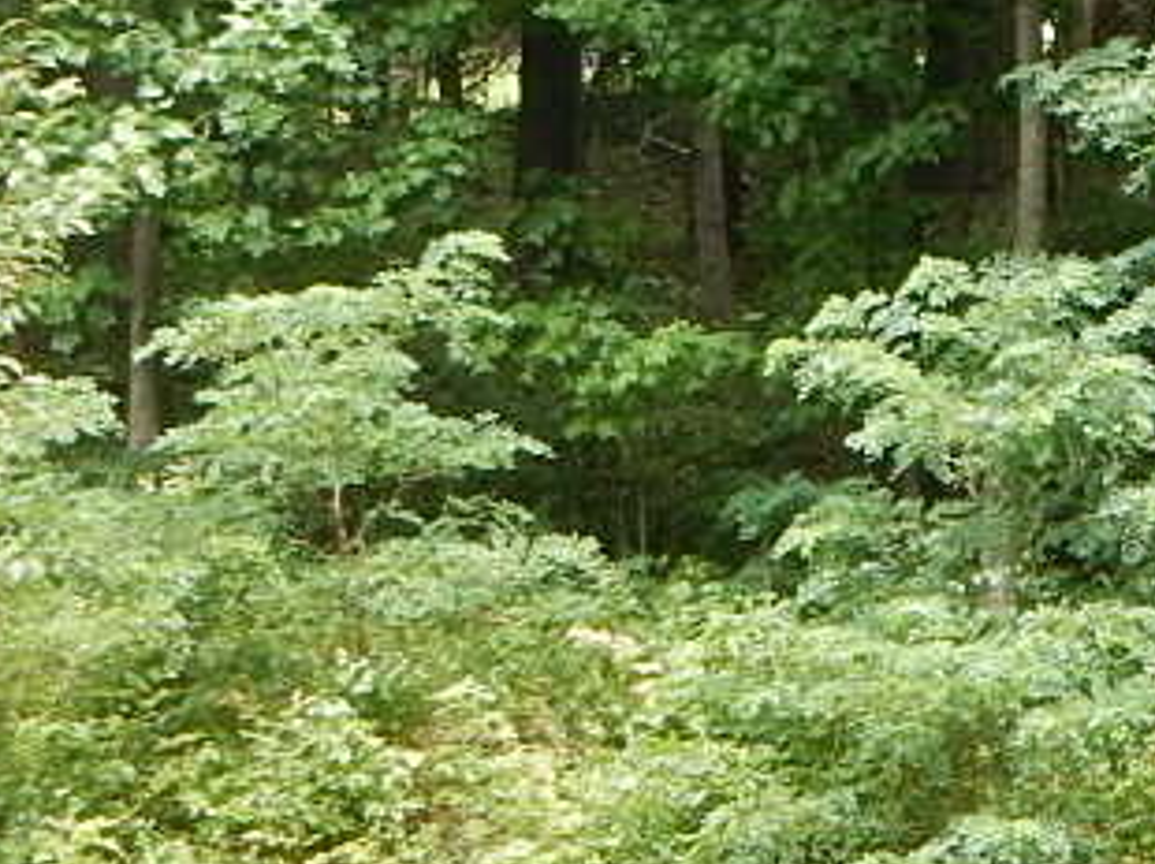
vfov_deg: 6.7
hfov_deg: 8.5
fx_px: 7402
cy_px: 19
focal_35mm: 222
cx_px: 2280
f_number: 4.2
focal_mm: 7.6
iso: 125
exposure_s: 1/100
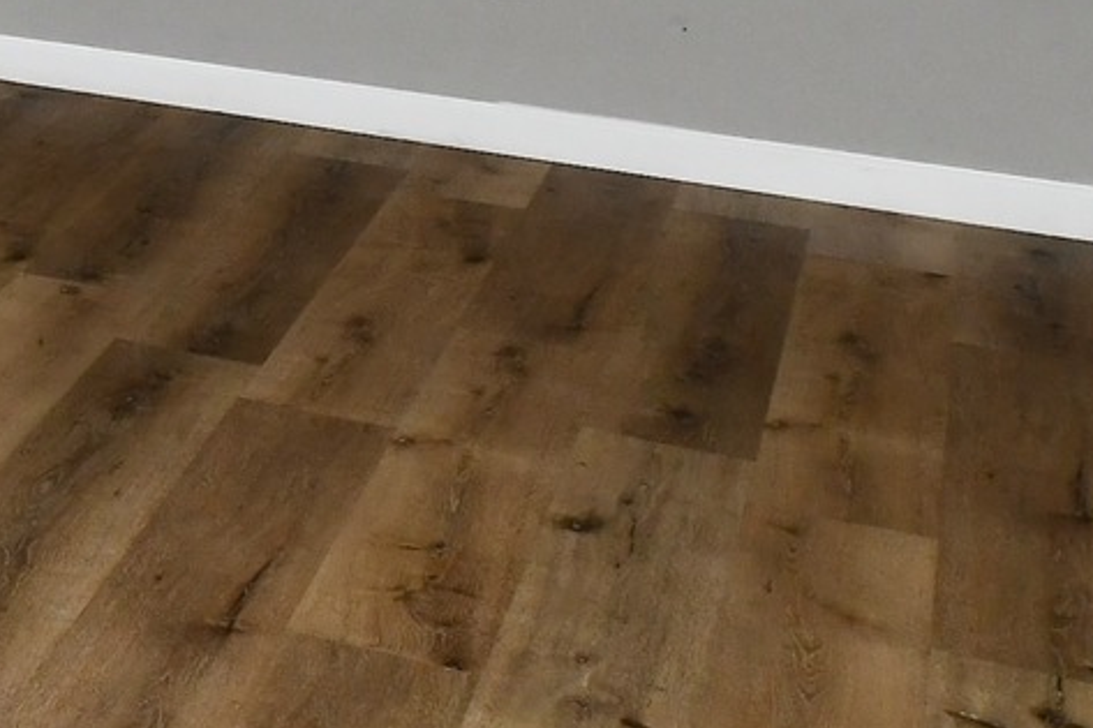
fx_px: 2762
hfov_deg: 15.4
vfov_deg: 13.4
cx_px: -1349
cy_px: -622
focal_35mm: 91
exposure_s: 1/60
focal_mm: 14
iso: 640
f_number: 6.3
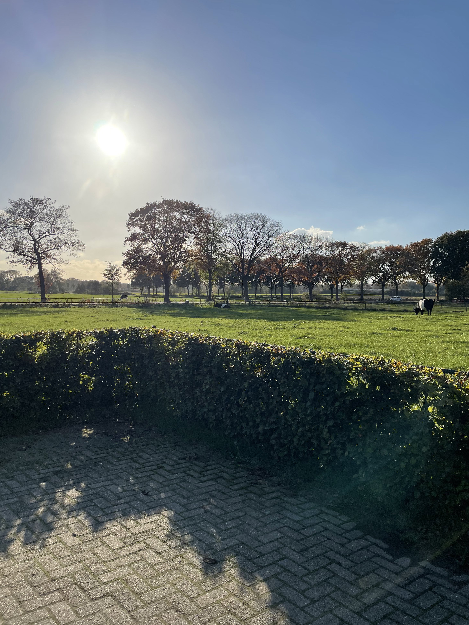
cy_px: 309
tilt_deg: -2.6
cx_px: 238
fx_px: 488
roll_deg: -0.6
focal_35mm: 27
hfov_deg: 51.4
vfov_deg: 65.3
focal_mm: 4.2
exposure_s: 1/9091
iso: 32
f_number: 1.6
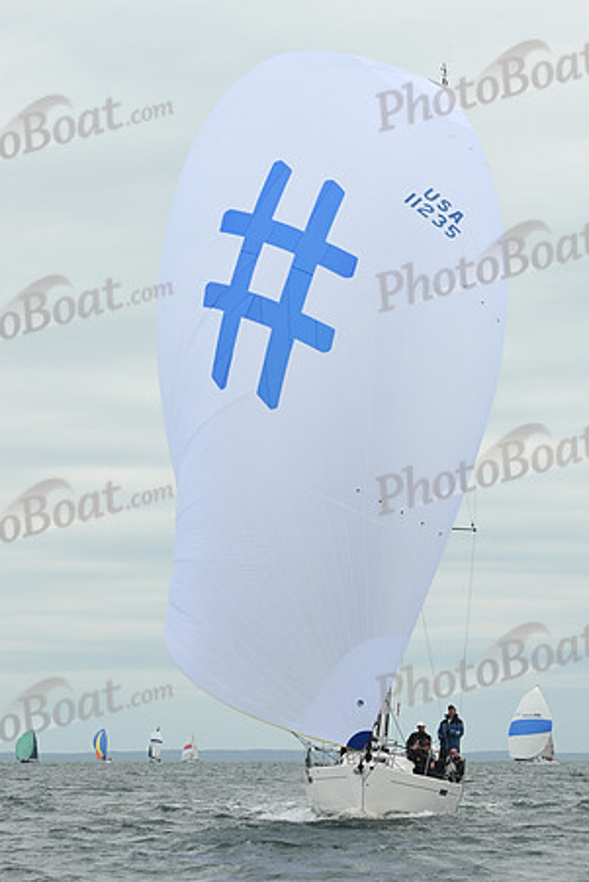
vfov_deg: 15.2
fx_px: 3310
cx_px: 275
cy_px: 391
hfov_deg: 10.2
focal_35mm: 135
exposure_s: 1/800
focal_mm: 105
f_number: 9
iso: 400
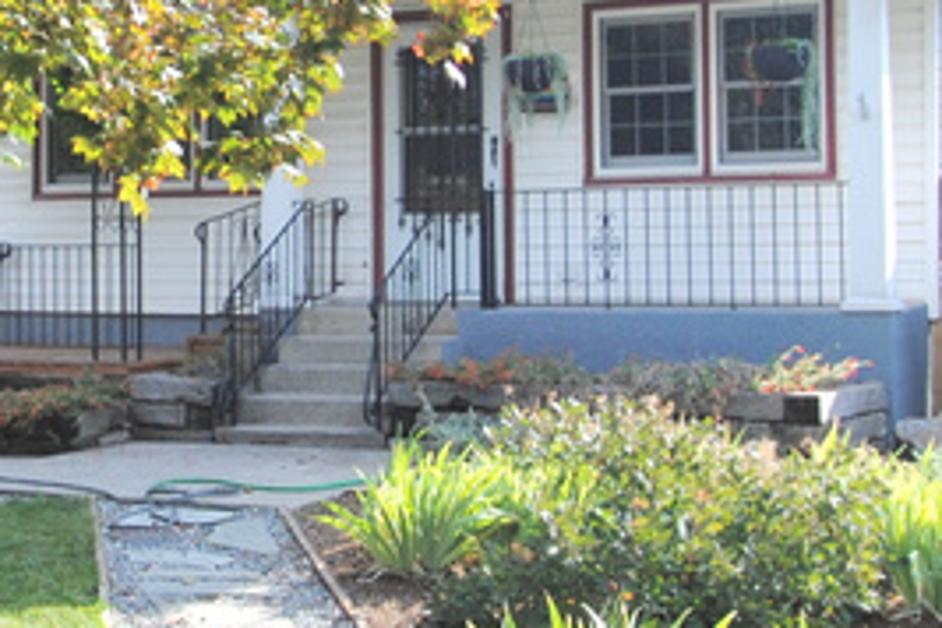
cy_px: 238
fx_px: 1960
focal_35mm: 75
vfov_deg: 18.2
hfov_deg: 26.6
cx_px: 219
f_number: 5.6
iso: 200
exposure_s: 1/250
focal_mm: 13
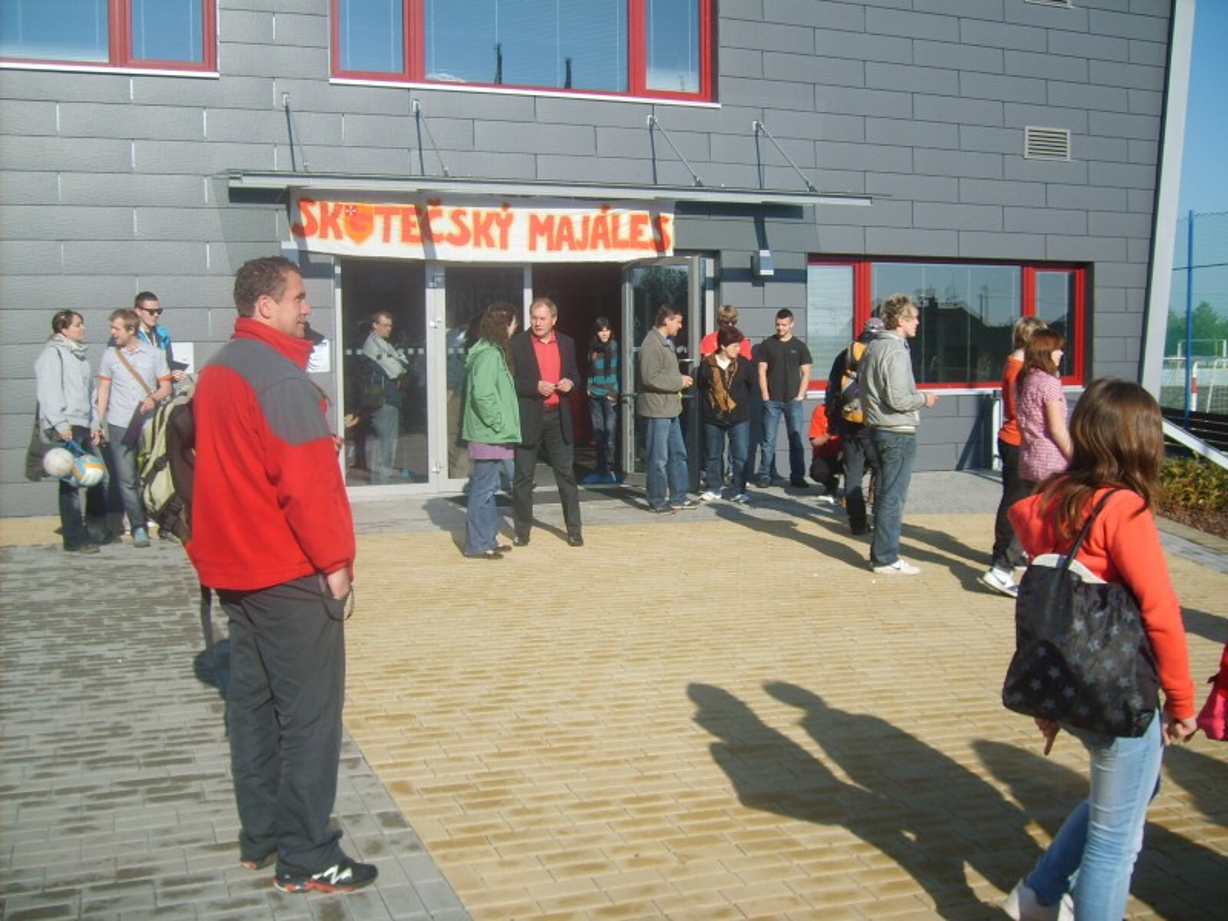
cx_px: 614
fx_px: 1242
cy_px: 460
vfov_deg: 40.7
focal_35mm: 35
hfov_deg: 52.6
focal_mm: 5.8
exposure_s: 1/180
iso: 50
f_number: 7.1
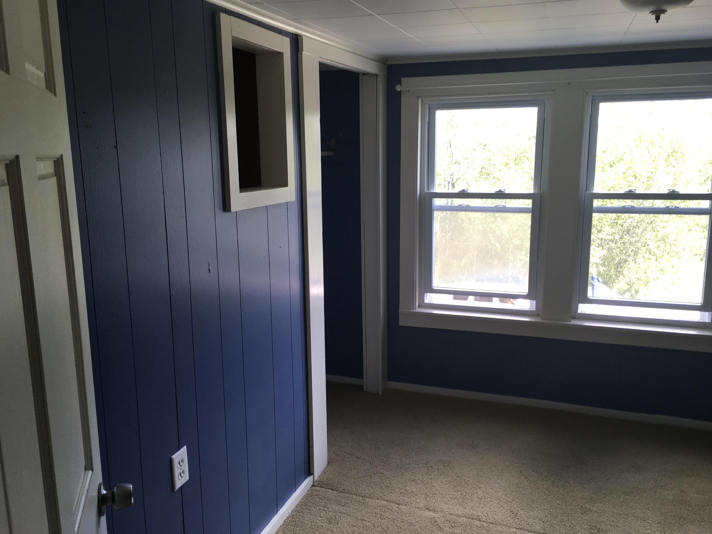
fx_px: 596
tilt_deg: -11.7
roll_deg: +1.1
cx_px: 356
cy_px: 267
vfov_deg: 48.2
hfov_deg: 61.7
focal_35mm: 29
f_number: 2.2
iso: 32
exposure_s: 1/60
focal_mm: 4.15
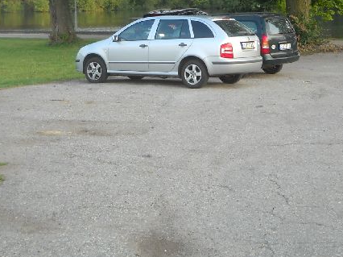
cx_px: 188
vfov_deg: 19.0
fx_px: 763
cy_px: 59
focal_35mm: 77
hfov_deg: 25.3
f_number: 3.1
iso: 64
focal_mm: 6.72
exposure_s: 1/76
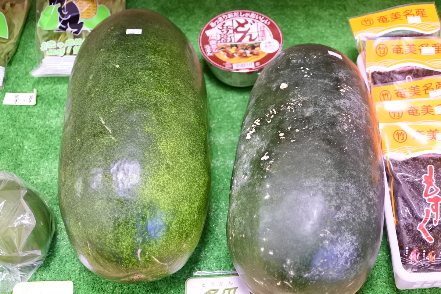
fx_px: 600
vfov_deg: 27.5
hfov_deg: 40.3
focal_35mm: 49
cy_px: 147
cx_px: 220
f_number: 1.8
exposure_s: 1/400
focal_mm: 18.5
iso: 1600
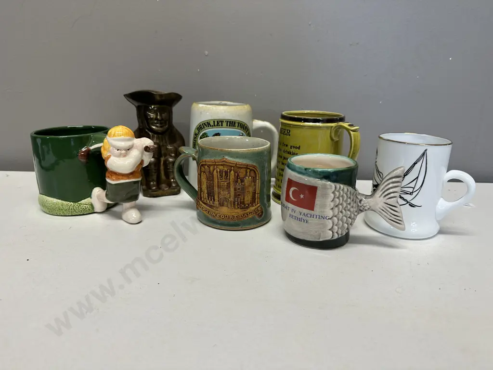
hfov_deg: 71.6
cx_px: 246
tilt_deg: -17.2
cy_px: 185
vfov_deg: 56.8
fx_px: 342
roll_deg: -2.2
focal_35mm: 24
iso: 100
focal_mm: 6.86
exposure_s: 1/100
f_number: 1.78
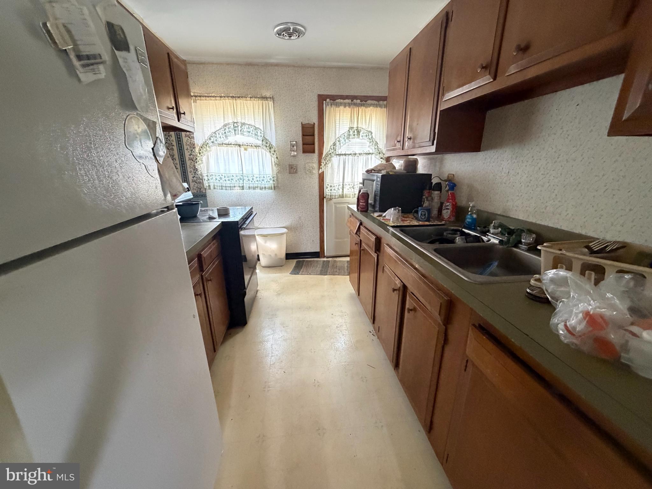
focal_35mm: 14
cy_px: 244
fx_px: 264
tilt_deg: -18.9
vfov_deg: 85.7
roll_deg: +1.1
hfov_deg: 102.1
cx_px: 326
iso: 500
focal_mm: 2.22
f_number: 2.2
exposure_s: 1/60
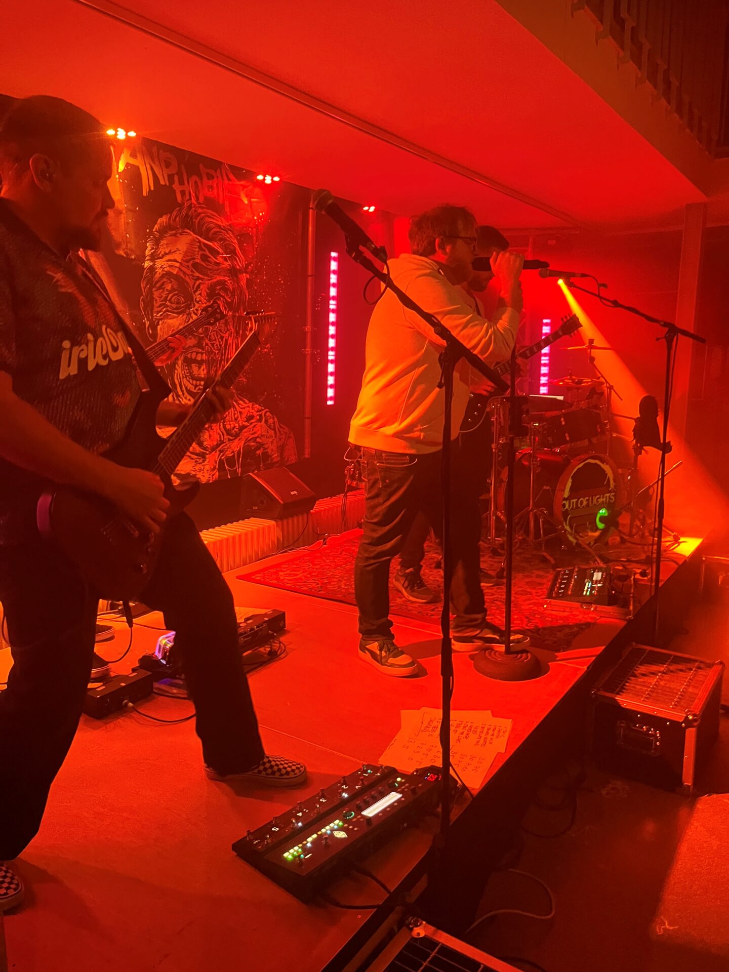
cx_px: 364
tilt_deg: -7.7
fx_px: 730
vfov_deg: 67.3
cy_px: 486
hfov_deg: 53.1
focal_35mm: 26
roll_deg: -1.7
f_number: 1.6
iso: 640
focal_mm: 5.1
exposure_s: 1/39
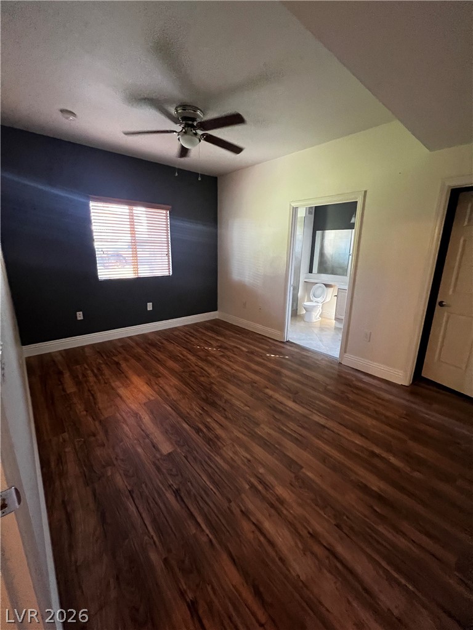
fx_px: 237
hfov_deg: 89.9
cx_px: 236
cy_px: 315
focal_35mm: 13
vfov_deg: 106.2
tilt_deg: -15.1
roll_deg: -1.0
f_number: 1.8
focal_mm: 1.57
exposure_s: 1/60
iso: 640
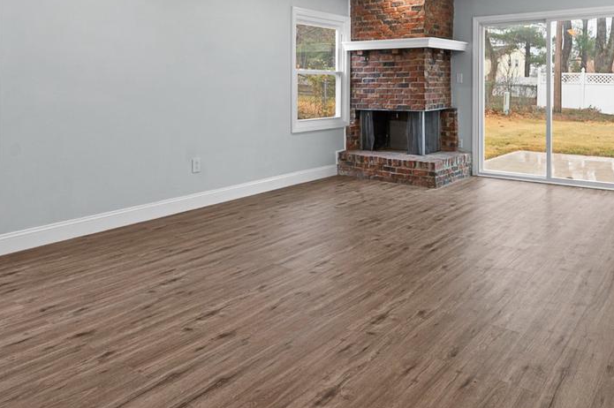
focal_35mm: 29
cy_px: 90
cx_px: 364
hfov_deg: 63.2
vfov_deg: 43.1
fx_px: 494
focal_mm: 14
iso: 400
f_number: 8
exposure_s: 1/15
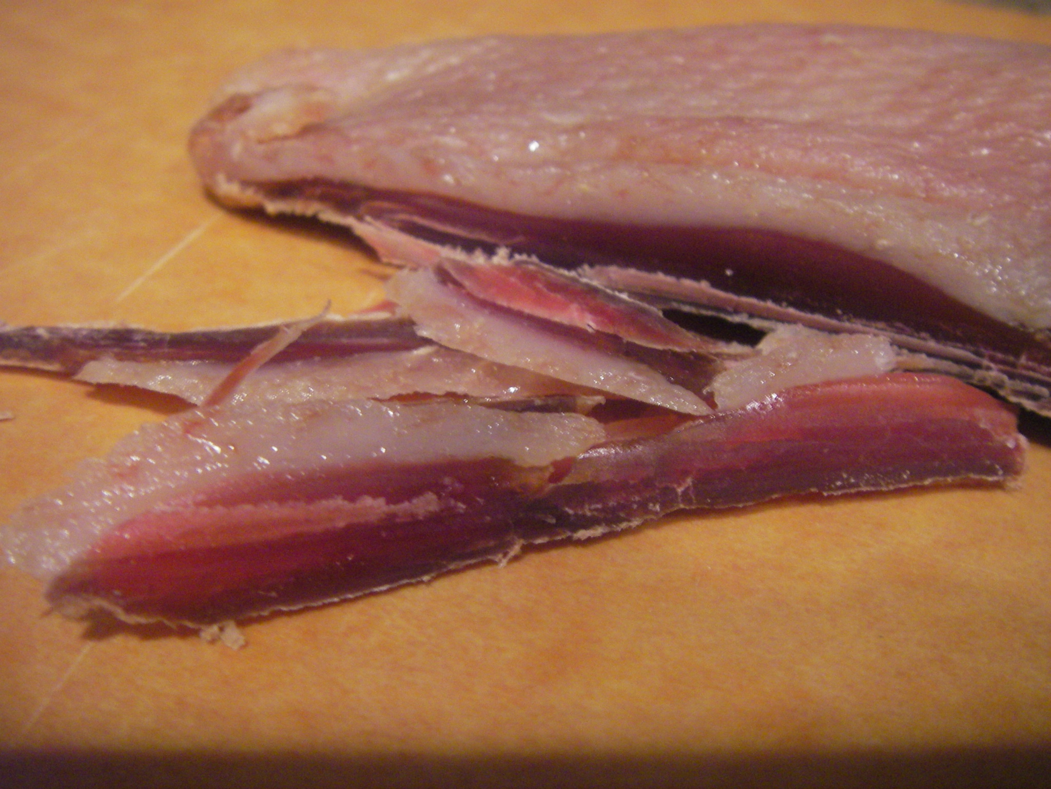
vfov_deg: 37.7
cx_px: 526
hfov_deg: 49.0
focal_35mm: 38
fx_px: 1154
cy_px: 394
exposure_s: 1/4
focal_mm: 6.3
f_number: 3.3
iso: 200
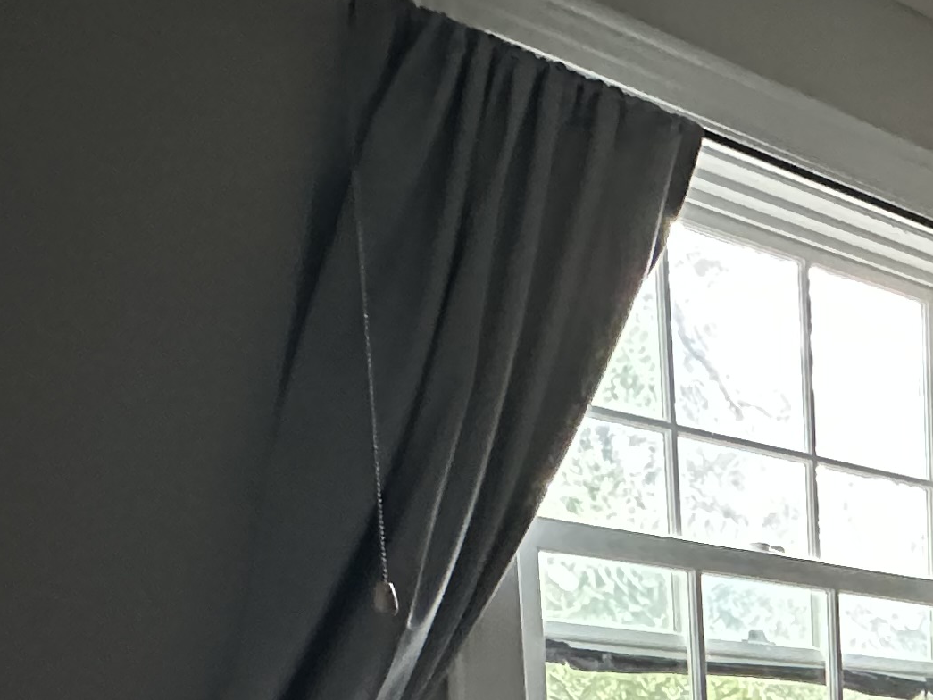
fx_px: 1456
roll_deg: -1.6
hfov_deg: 24.9
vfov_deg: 22.9
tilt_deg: -7.8
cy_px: 996
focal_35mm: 54
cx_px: 1477
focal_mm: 2.22
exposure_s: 1/60
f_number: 2.2
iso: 800
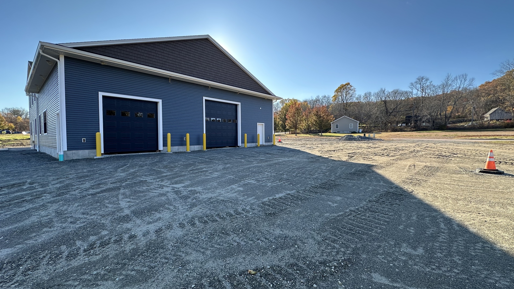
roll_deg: +0.5
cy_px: 142
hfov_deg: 99.4
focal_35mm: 16
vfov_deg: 67.1
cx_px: 258
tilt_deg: -1.2
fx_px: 218
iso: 40
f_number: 2.2
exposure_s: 1/564
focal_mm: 2.22
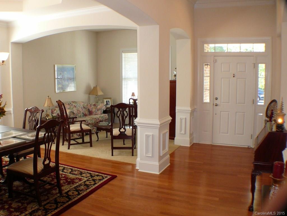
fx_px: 373
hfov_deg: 42.1
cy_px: 108
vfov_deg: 32.2
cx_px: 144
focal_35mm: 45
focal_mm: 6.7
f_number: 3.2
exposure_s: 1/30
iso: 160
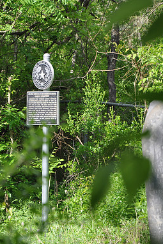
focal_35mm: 239
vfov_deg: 8.6
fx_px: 1620
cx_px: 36
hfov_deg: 5.8
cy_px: 122
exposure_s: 1/160
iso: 200
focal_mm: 105
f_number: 6.3
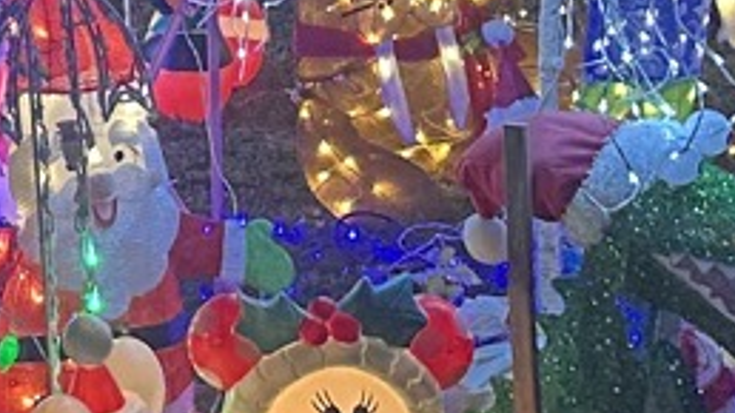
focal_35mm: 152
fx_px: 2962
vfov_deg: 7.8
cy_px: -266
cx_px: -308
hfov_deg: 13.5
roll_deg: +2.0
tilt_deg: -5.0
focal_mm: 6.86
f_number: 1.78
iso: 320
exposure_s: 1/60
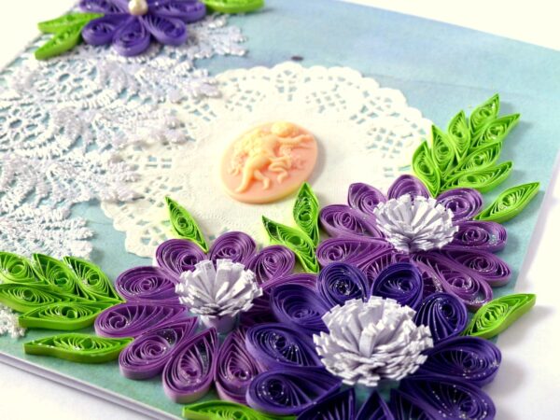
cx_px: 280
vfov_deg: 27.0
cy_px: 210
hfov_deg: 35.5
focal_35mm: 54
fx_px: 874
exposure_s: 1/200
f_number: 2.8
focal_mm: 9.8
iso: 100
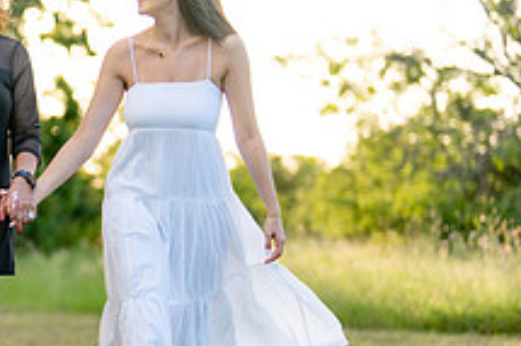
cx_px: -63
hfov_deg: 14.8
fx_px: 1952
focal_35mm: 135
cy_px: 175
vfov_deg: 10.1
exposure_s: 1/1250
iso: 100
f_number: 1.2
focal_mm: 50
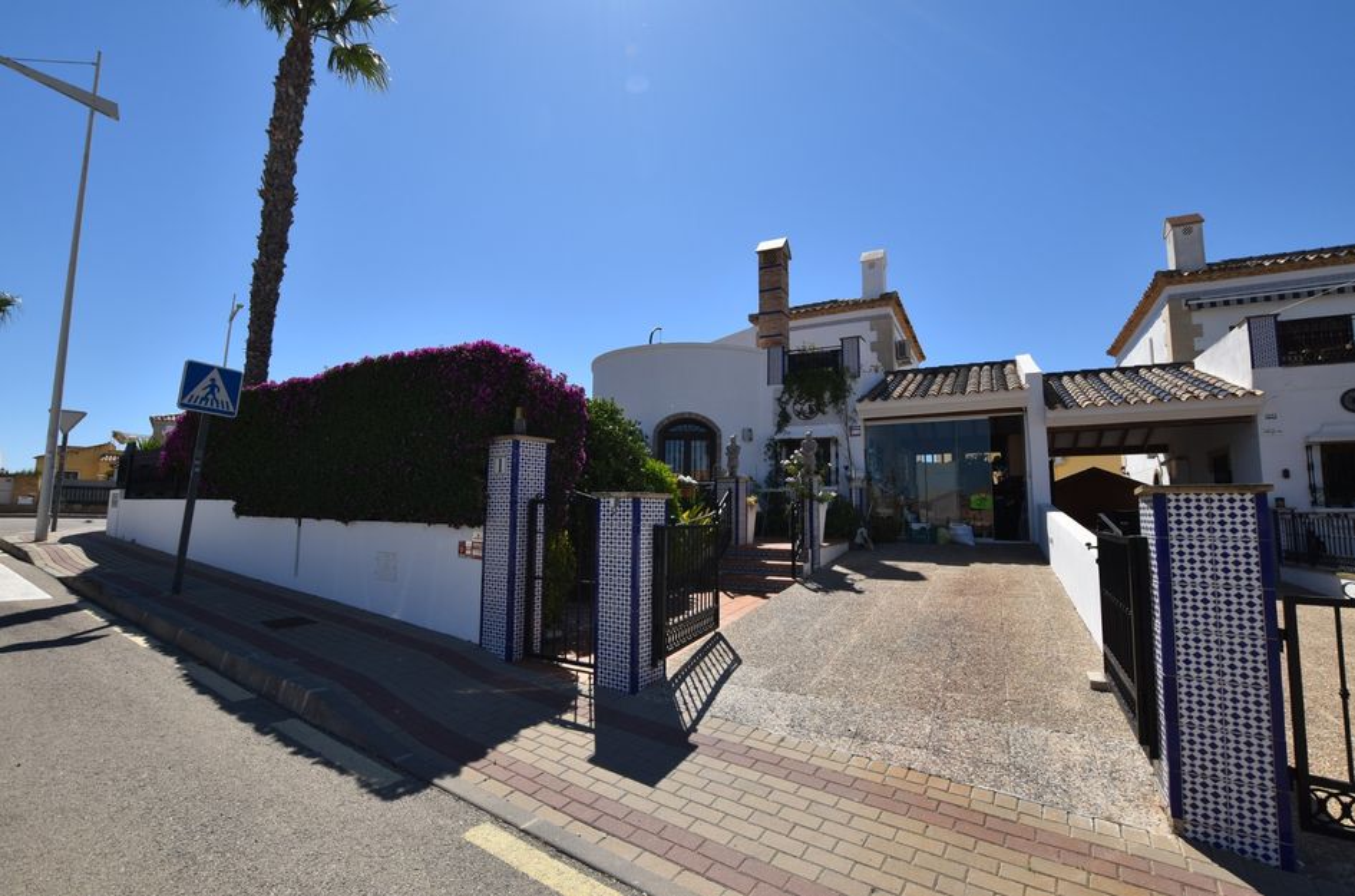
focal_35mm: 15
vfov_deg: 77.0
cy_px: 448
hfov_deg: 100.5
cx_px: 678
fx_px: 563
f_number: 9
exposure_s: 1/640
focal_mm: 10
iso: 200
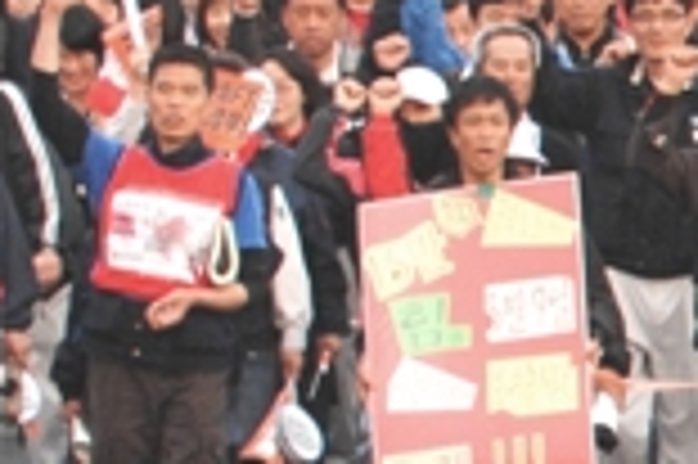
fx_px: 15398
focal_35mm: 795
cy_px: 635
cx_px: 2121
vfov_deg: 1.7
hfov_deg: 2.6
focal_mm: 80
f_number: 8
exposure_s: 1/125
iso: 400
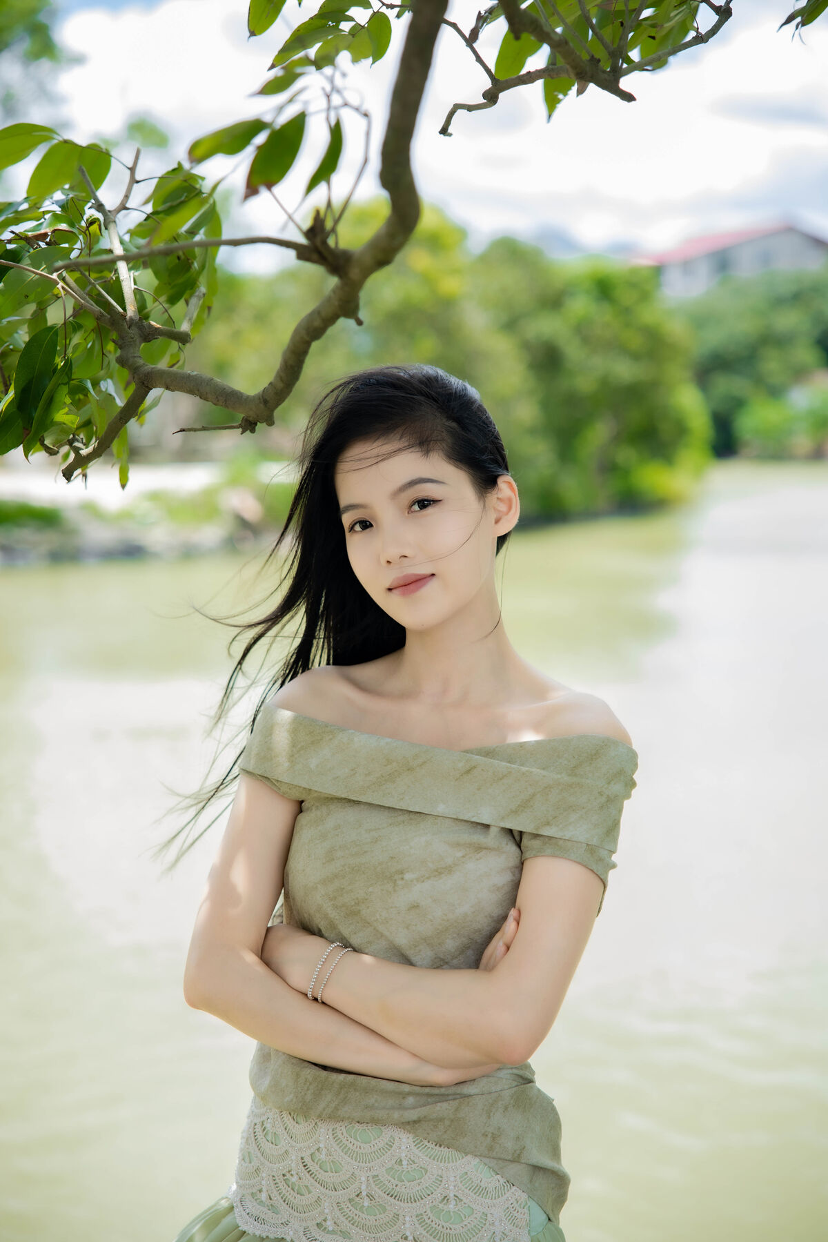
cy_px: 621
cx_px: 414
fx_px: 2139
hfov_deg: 21.9
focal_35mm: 62
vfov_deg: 32.4
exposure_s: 1/320
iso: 100
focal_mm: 62
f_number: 2.8
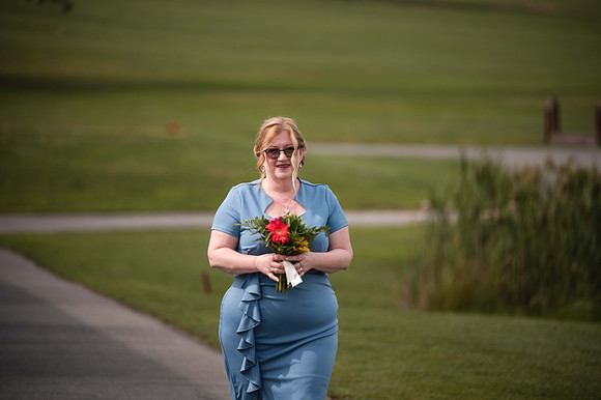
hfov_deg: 10.2
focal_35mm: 202
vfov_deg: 6.8
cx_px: 306
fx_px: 3372
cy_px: 189
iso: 50
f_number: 2.8
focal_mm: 185
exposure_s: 1/1000
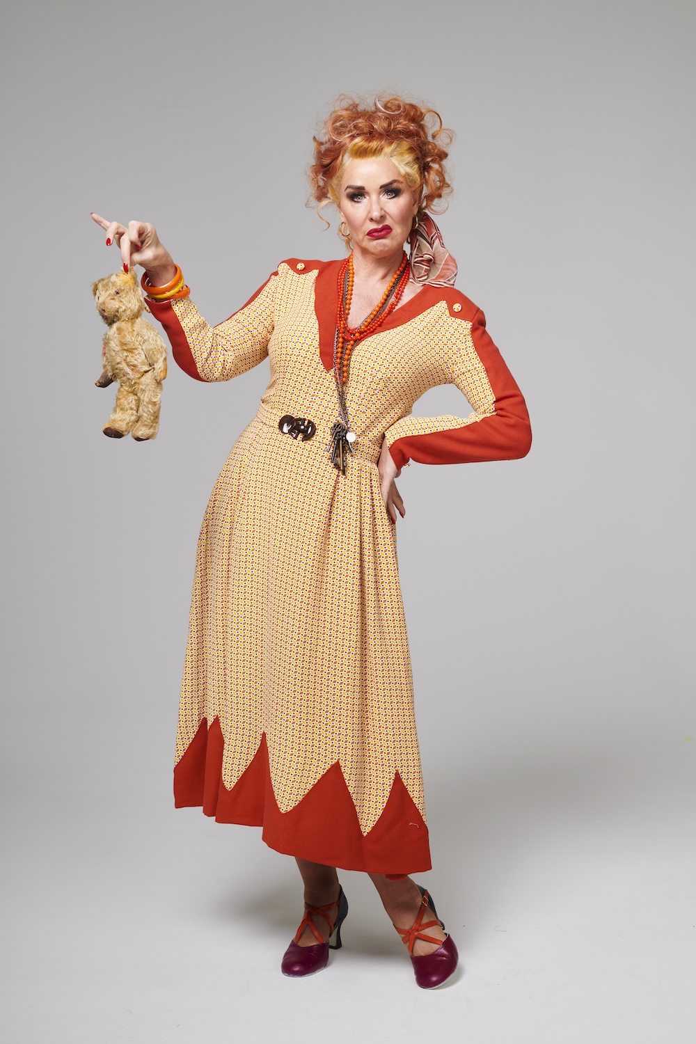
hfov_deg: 27.0
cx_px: 348
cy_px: 522
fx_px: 1450
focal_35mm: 50
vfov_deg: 39.6
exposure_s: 1/250
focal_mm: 50
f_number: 9
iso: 320
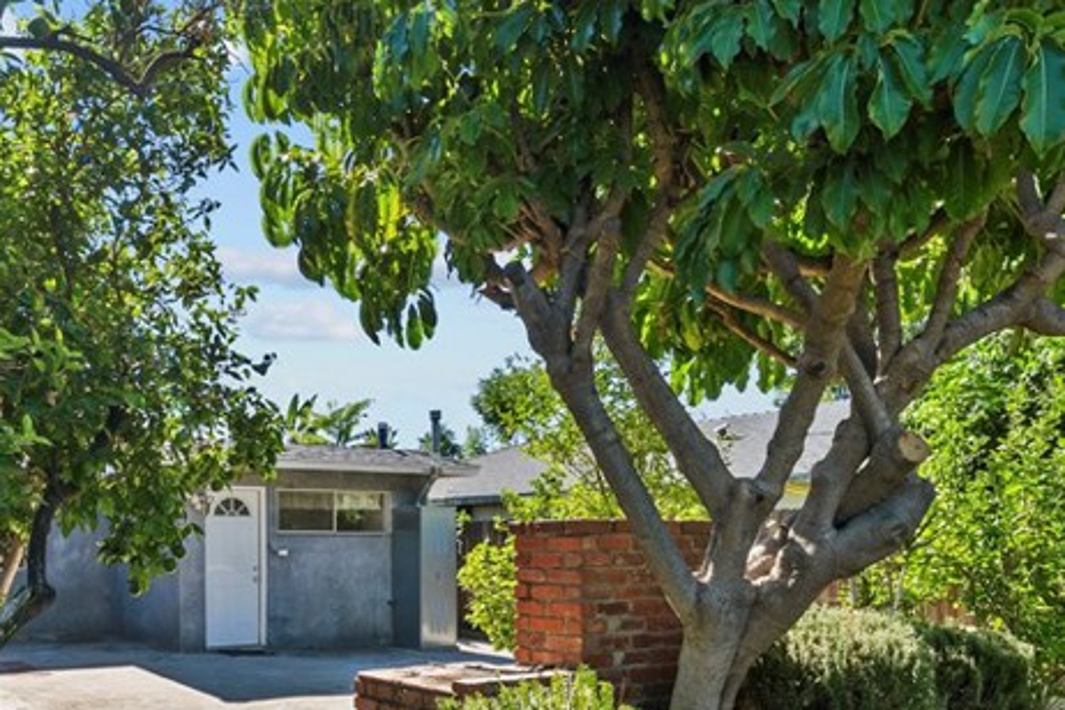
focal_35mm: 31
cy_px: 547
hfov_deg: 56.6
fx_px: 917
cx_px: 237
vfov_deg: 40.9
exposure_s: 1/50
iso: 100
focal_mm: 14
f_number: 9
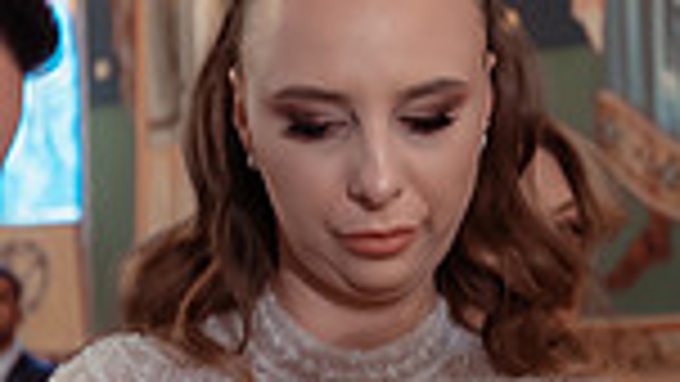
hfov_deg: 17.7
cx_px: 333
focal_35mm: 121
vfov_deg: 9.9
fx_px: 2182
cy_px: 438
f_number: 2.8
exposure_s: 1/160
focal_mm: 30
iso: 1600
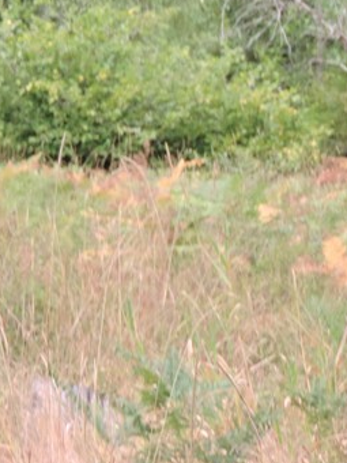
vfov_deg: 6.3
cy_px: 167
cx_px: 105
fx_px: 4224
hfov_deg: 4.7
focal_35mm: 316
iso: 110
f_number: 4.2
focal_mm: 18.7
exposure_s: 1/100
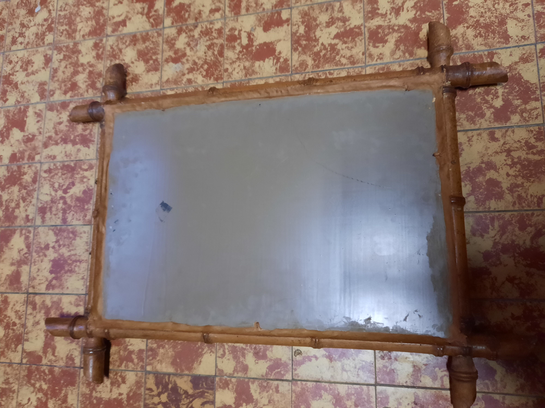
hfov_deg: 69.4
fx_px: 394
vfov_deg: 54.9
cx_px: 272
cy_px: 204
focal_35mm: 25
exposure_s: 1/25
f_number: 2
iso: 320
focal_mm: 4.6
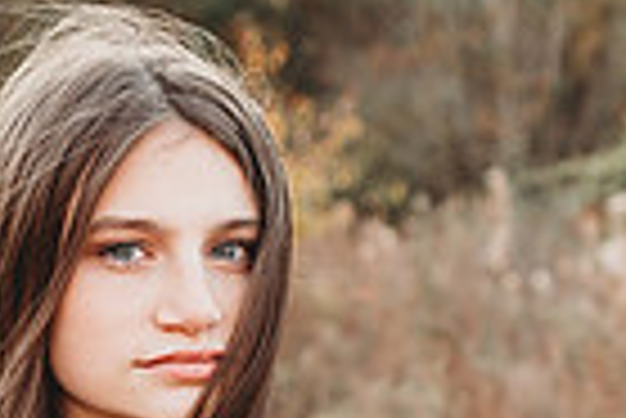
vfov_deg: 13.3
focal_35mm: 100
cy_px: 506
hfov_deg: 20.3
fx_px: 1741
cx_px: 207
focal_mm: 24
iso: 200
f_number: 2.5
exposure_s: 1/320
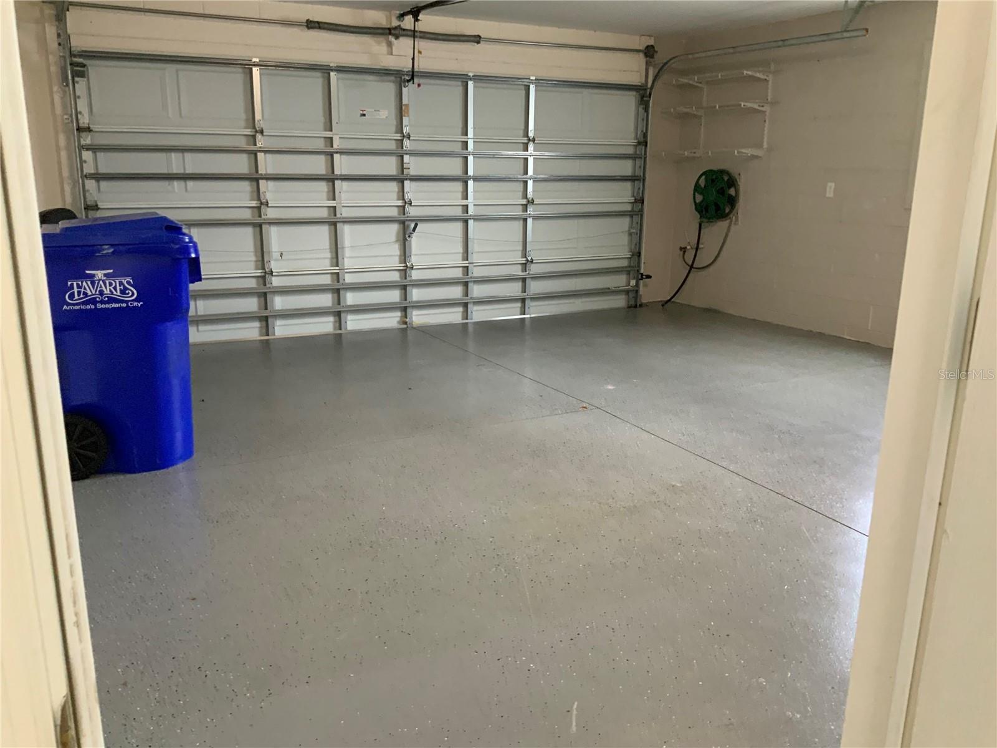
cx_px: 498
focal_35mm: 29
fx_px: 835
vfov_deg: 48.2
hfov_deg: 61.7
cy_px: 374
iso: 250
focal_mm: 3
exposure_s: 1/60
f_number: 1.8
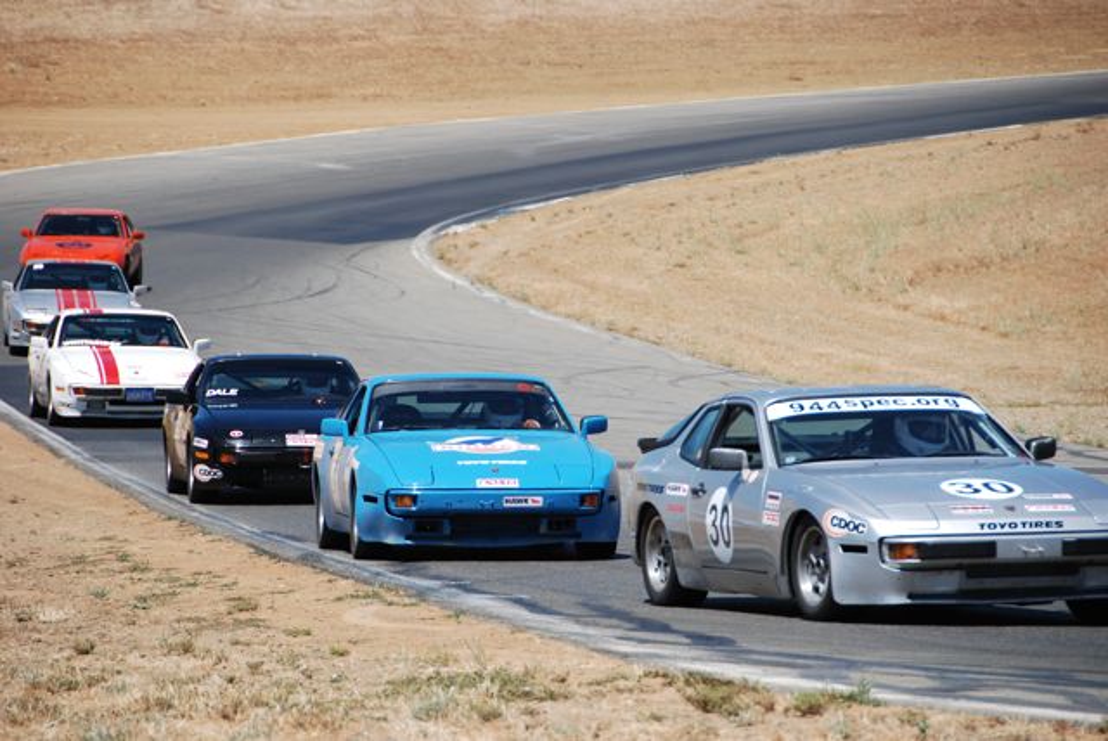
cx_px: 554
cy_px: 370
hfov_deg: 8.1
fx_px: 7855
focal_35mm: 255
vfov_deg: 5.4
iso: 200
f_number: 5.6
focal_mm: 170
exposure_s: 1/800
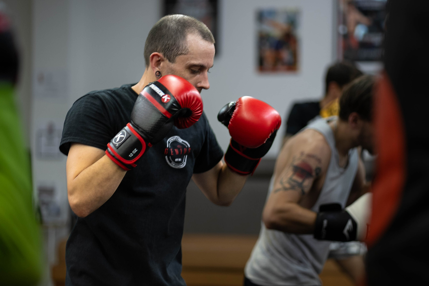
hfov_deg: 17.9
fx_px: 1358
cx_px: 248
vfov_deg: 12.0
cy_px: 146
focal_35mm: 114
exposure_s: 1/250
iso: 320
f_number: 1.8
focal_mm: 85
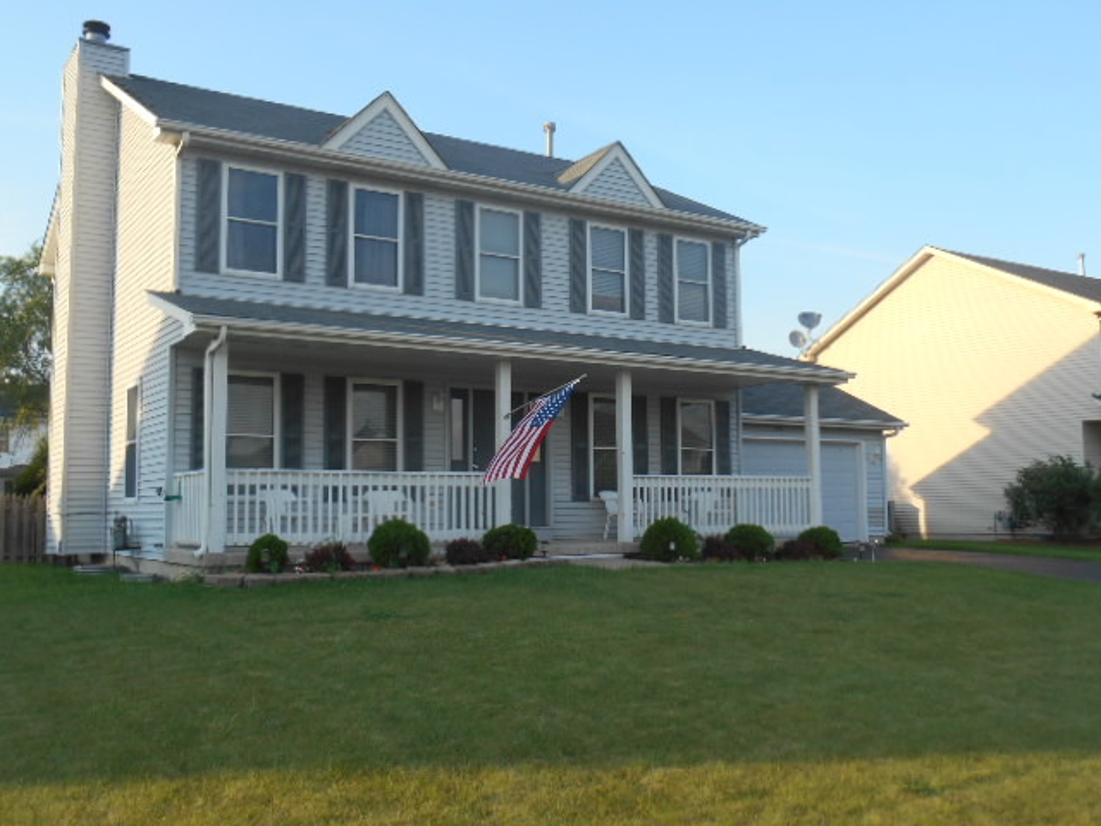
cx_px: 550
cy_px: 413
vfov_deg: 40.7
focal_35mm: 35
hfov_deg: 52.6
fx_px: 1113
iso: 80
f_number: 3.7
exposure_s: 1/200
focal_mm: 6.3
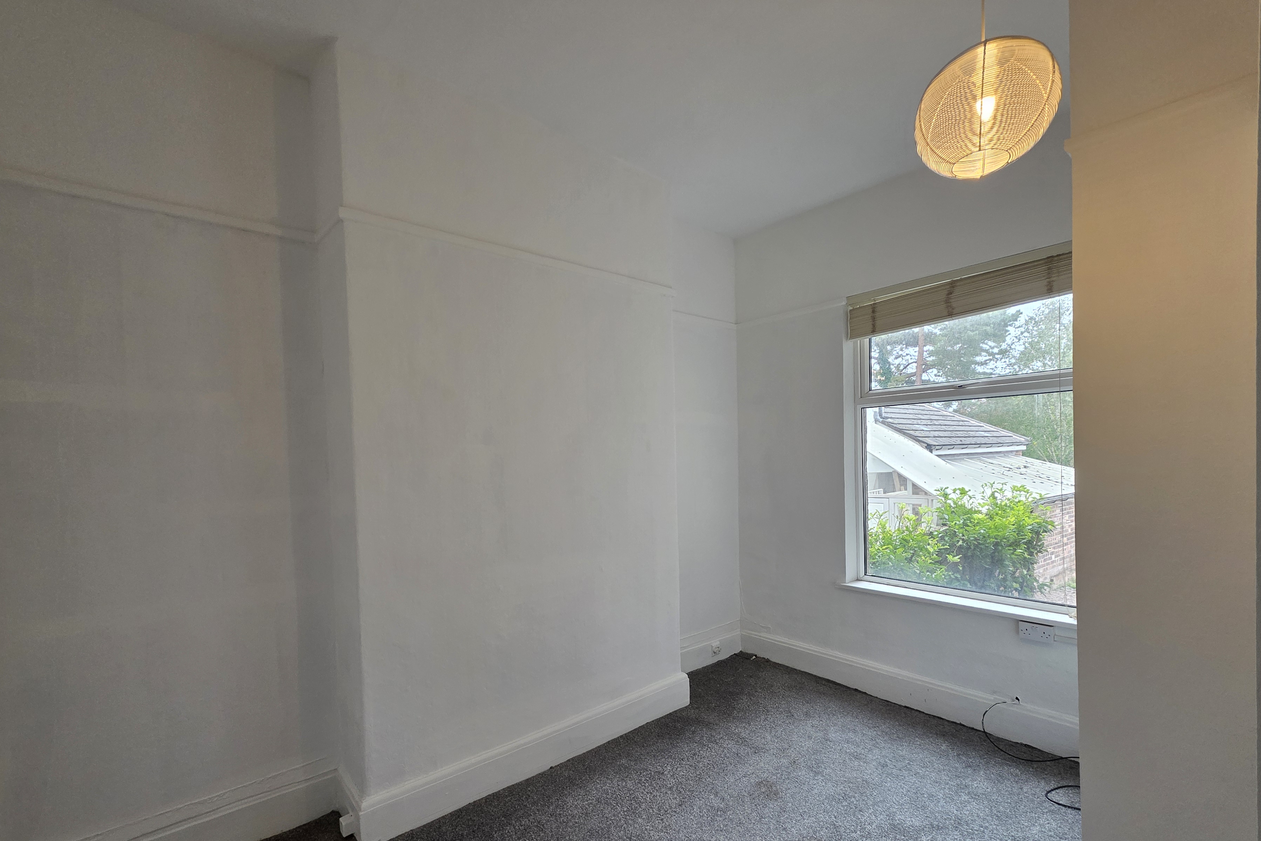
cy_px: 472
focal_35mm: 15
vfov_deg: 77.0
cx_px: 622
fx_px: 525
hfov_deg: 100.4
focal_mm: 2.2
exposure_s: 1/120
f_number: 1.9
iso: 200
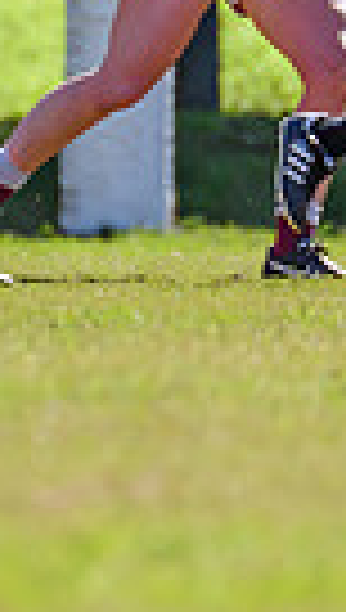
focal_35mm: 2322
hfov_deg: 0.5
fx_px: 37686
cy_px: -40
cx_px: -370
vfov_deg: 0.9
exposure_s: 1/1250
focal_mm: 420
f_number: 7.1
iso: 800
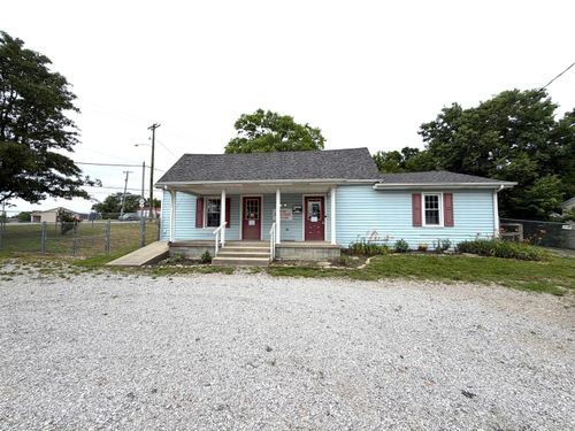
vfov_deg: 85.7
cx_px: 288
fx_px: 233
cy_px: 216
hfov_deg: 102.1
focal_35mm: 14
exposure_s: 1/1368
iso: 20
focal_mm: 2.22
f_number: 2.2
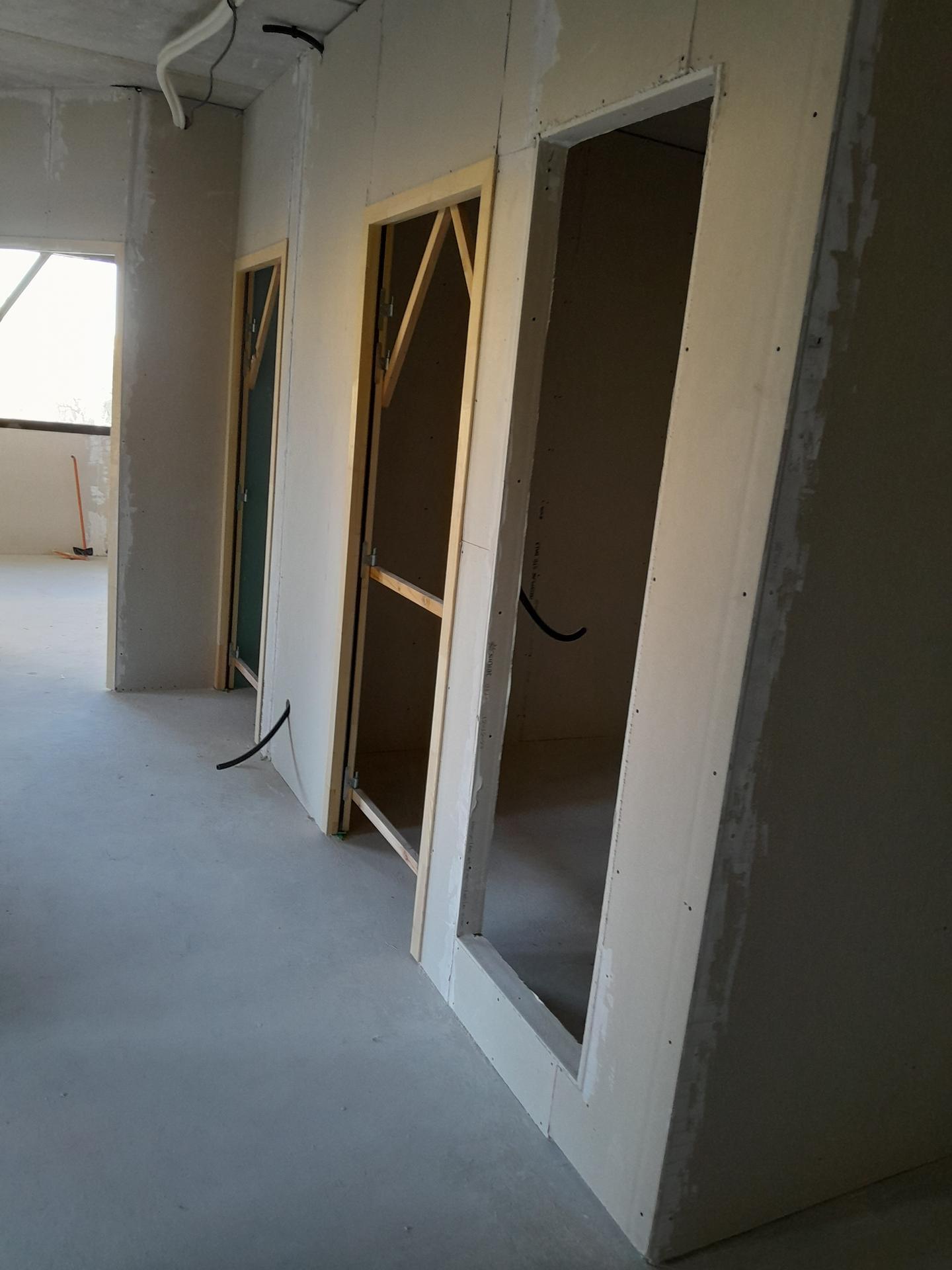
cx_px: 476
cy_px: 635
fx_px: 953
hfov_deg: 53.1
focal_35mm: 26
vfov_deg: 67.3
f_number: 1.8
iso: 320
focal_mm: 3.98
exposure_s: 1/60
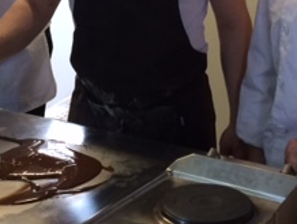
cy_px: 0
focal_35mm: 85
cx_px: 63
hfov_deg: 22.7
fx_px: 730
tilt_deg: -8.0
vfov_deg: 17.0
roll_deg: +3.8
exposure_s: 1/33
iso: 64
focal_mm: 4.15
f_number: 2.2
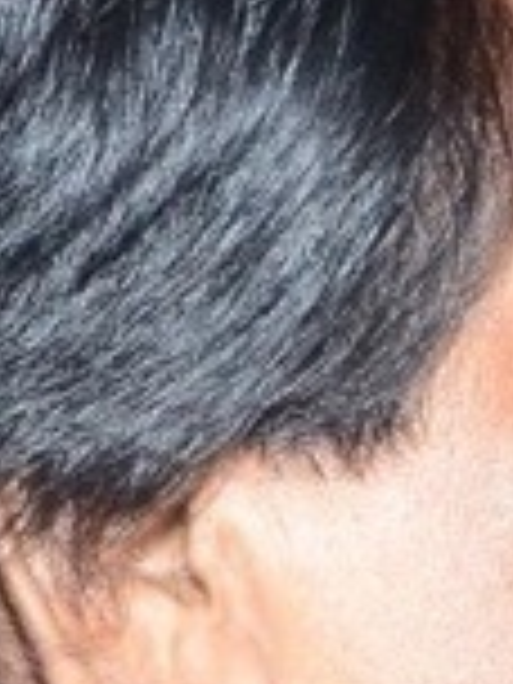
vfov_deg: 7.2
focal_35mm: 272
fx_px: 5375
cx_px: 1152
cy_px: 956
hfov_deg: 5.3
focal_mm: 24
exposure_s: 1/125
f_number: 10
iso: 500
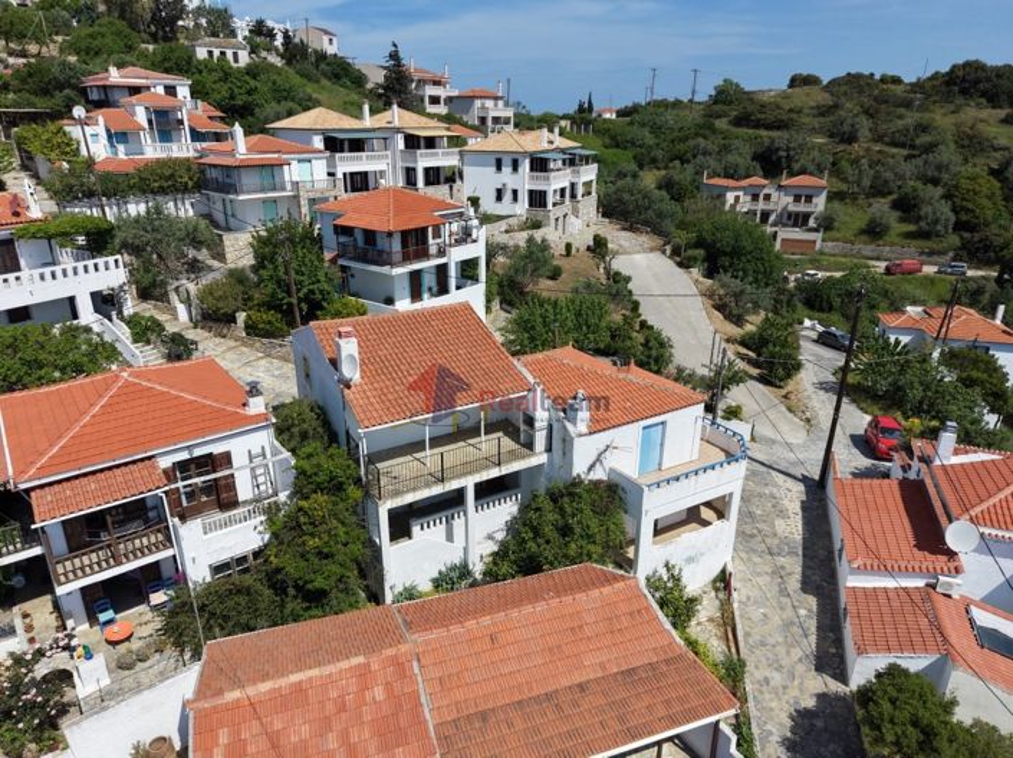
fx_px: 702
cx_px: 506
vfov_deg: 56.8
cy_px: 379
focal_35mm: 24
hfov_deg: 71.6
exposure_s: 1/8000
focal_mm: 8.67
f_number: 1.8
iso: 200
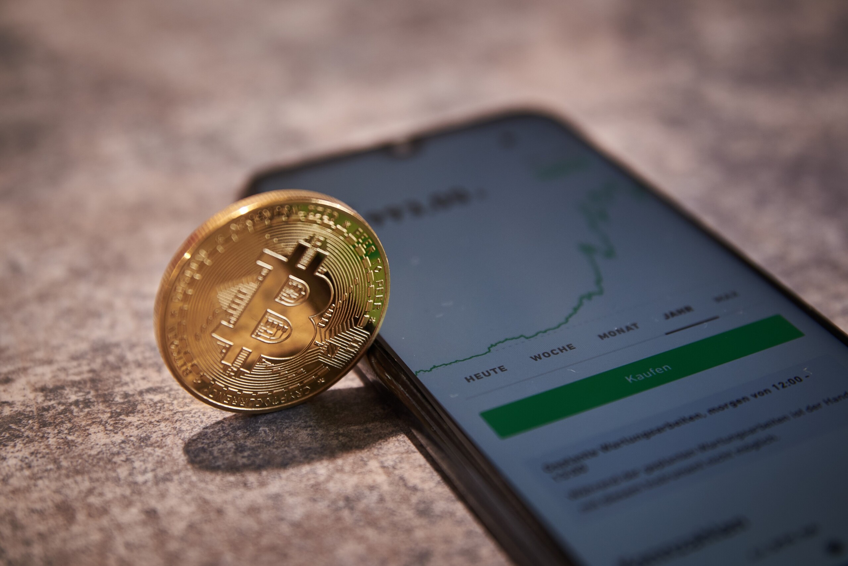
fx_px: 1649
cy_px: 283
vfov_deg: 19.5
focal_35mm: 70
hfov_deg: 28.8
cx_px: 424
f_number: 4
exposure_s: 1/30
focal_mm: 70
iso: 400
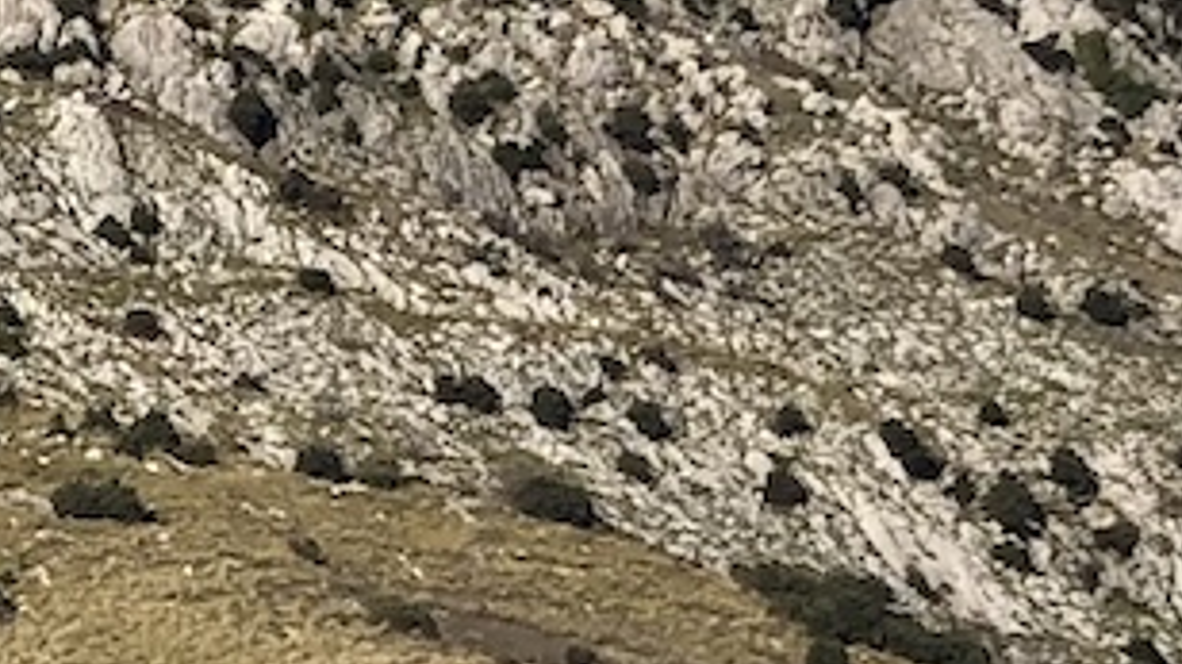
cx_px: -568
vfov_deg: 6.4
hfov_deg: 11.0
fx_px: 5890
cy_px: 1008
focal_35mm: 188
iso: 20
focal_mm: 3.99
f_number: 1.8
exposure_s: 1/2288
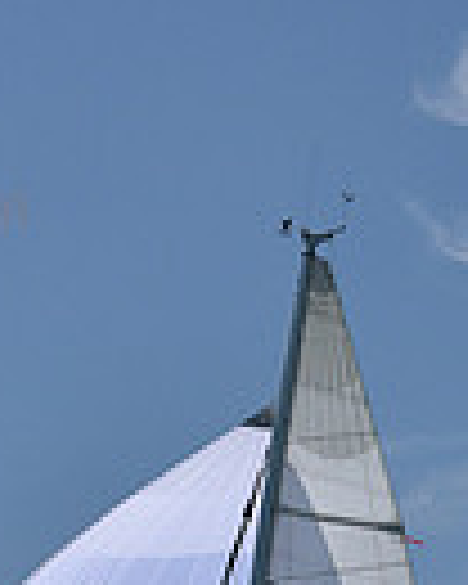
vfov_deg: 6.1
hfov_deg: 4.9
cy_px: 860
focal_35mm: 314
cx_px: 263
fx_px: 5437
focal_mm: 75
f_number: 10
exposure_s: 1/800
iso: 400
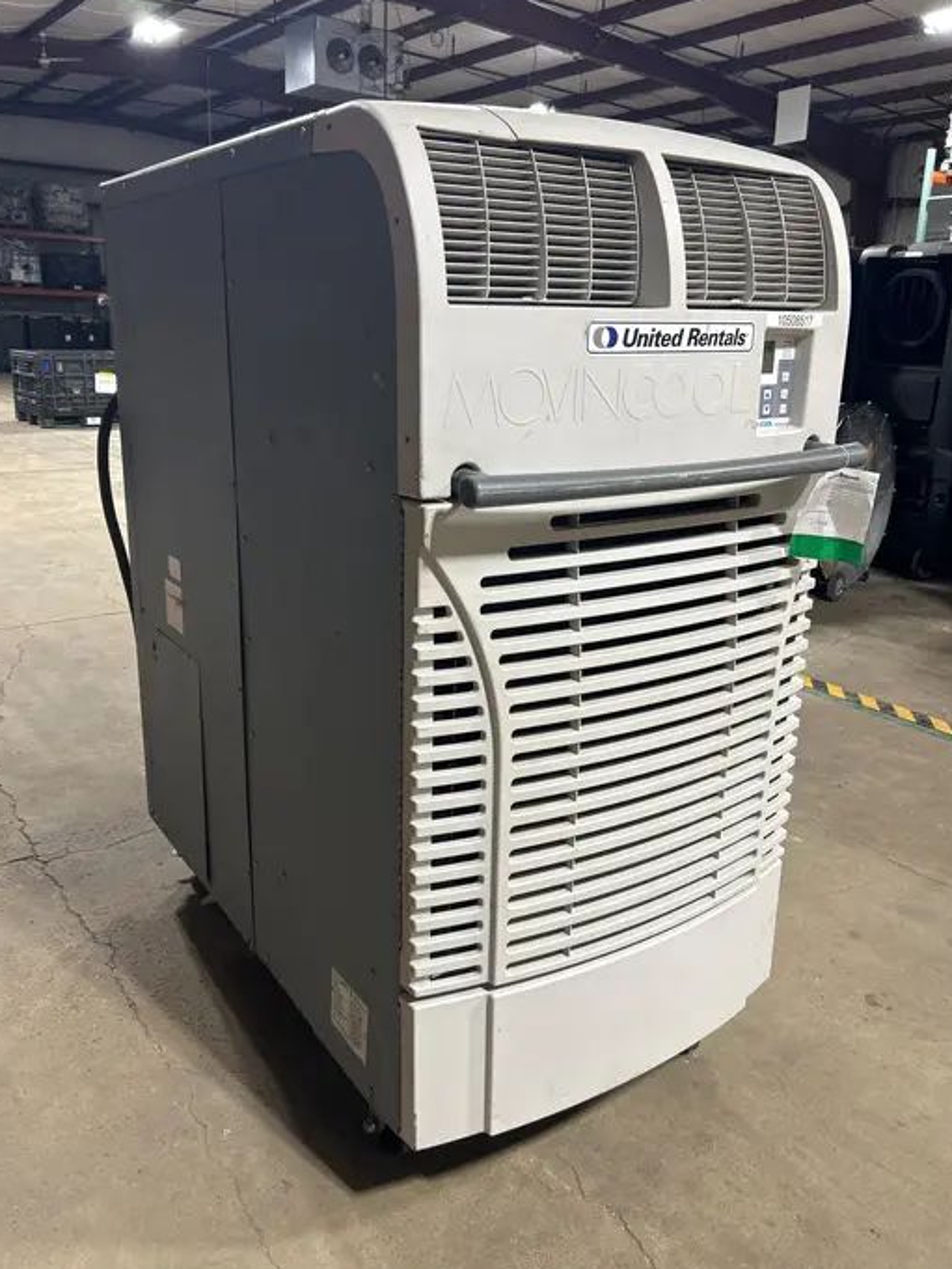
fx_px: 1026
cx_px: 471
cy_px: 605
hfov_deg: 49.8
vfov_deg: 63.4
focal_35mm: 28
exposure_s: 1/62
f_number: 1.5
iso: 100
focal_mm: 5.7
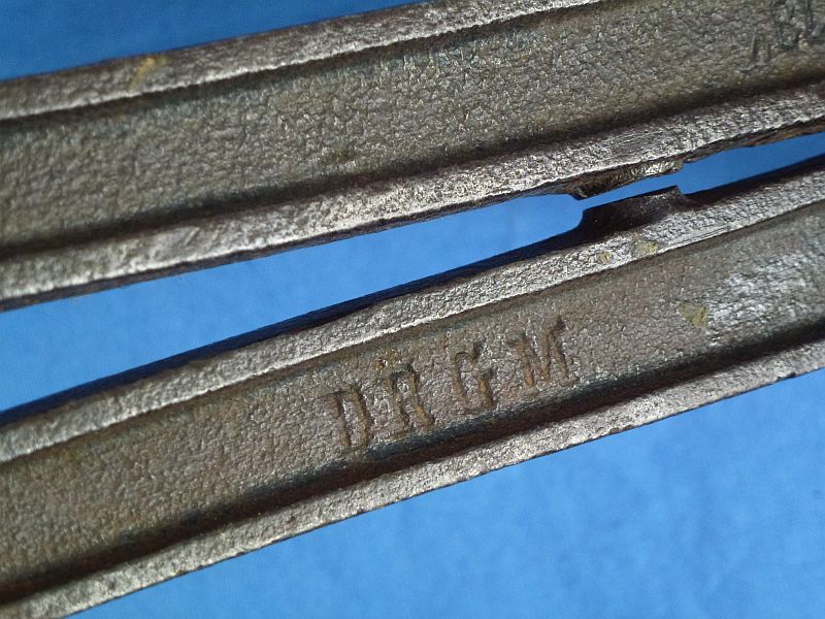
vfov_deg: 19.4
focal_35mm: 76
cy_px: 310
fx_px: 1811
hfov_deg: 25.7
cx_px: 412
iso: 400
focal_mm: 13.6
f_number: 4.7
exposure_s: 1/50
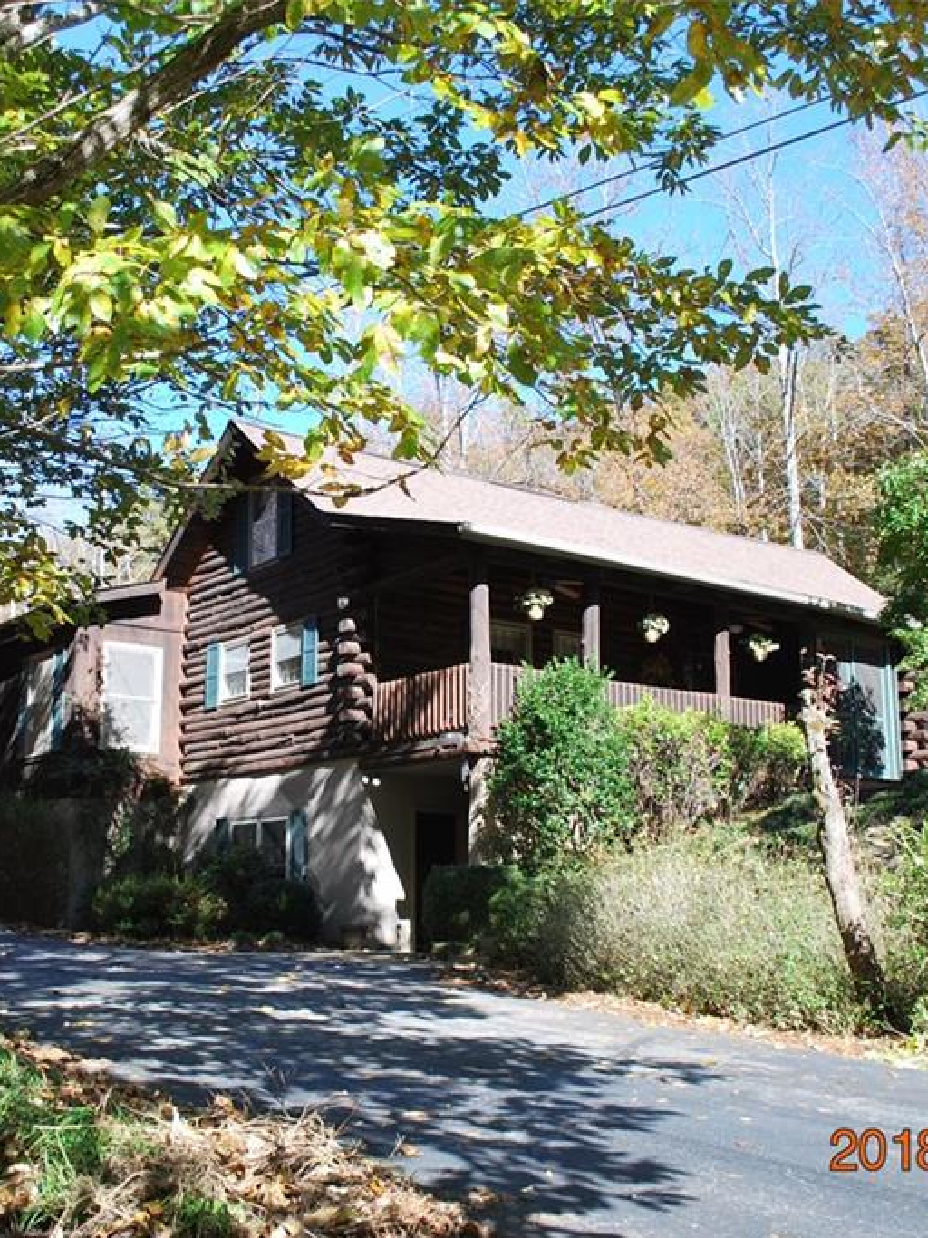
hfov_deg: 36.7
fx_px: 1394
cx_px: 366
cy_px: 621
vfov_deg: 47.9
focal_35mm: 39
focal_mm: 18
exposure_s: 1/125
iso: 100
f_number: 5.6
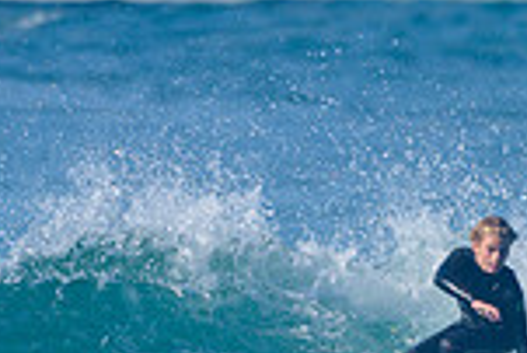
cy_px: 386
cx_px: 480
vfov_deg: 0.6
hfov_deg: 0.9
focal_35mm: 2352
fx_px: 34463
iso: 200
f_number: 5.6
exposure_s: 1/2000
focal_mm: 500
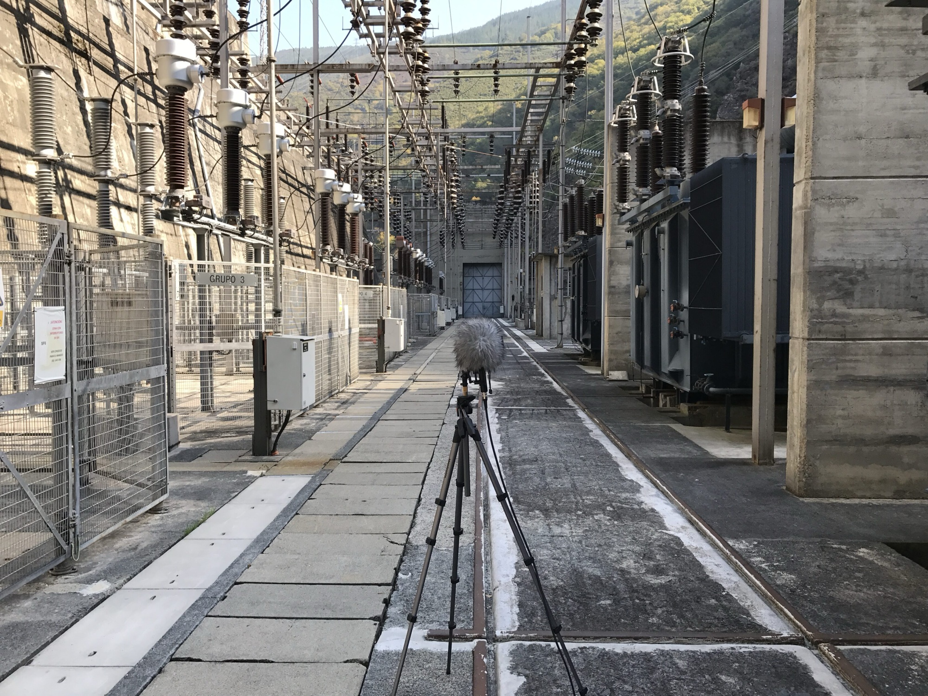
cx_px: 464
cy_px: 348
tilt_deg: -2.6
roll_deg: -0.7
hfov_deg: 63.4
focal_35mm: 28
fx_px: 751
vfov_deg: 49.7
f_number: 1.8
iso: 20
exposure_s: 1/577
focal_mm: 3.99
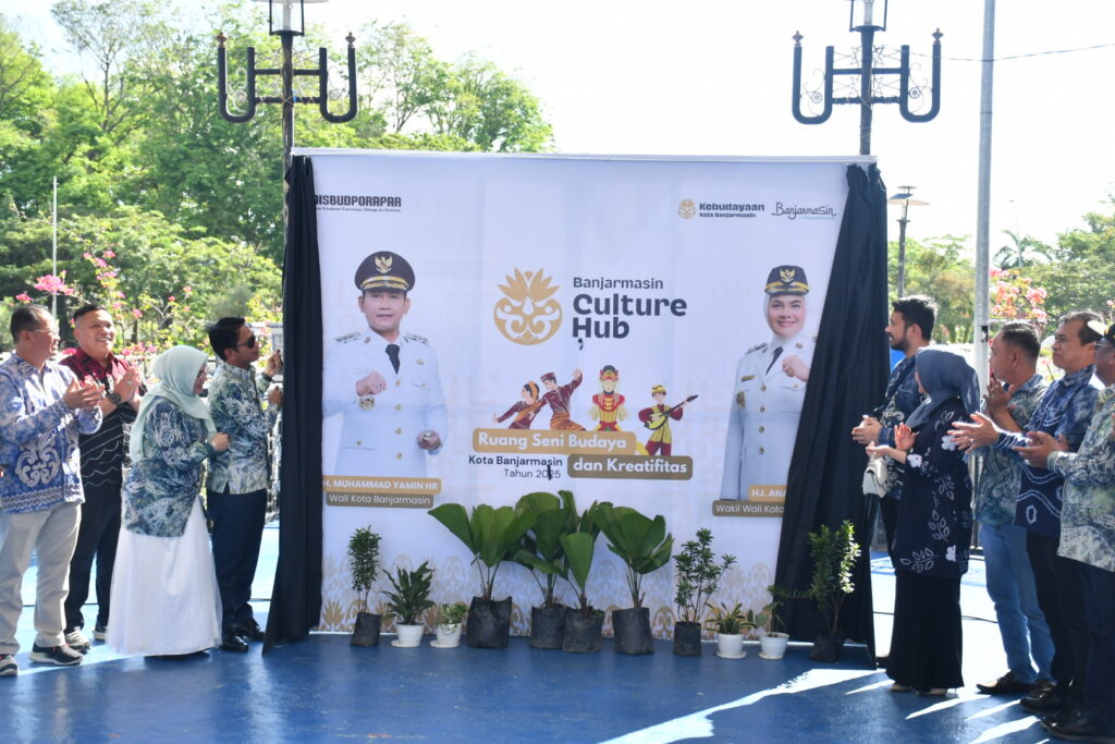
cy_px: 372
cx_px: 558
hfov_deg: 37.8
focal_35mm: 52
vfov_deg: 25.8
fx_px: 1626
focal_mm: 35
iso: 500
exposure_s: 1/800
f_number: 4.2
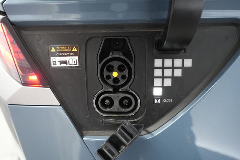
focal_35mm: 26
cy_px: 80
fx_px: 173
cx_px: 120
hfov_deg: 69.4
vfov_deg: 49.5
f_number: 4
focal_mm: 26
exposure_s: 1/125
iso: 5000
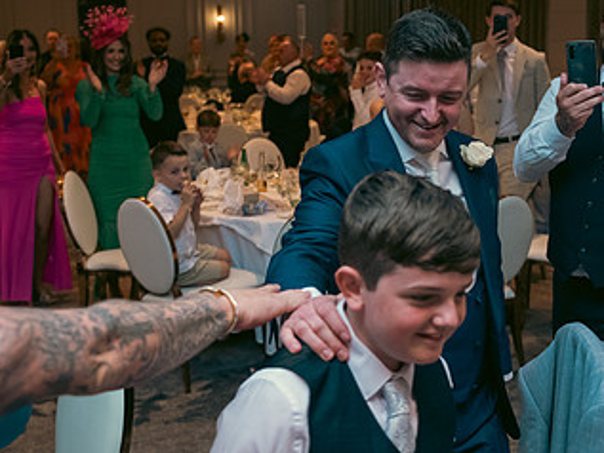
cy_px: 186
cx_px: 427
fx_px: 890
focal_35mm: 51
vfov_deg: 28.5
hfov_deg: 36.9
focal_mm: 29
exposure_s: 1/160
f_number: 3.5
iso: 800
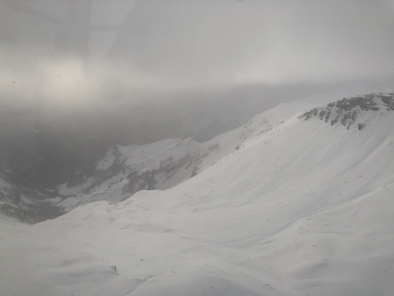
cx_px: 197
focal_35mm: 28
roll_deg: +1.9
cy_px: 148
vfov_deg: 49.7
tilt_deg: -13.0
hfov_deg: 63.4
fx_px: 319
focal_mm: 4
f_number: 1.8
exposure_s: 1/2183
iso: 20
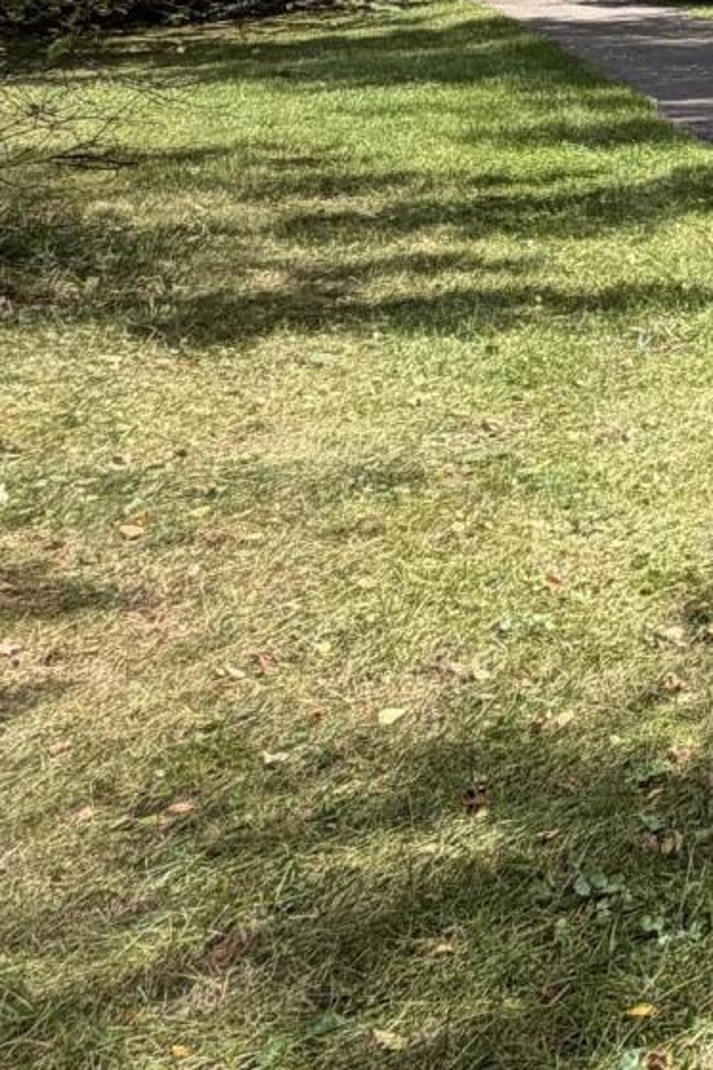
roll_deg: -1.8
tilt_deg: -0.3
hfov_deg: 19.0
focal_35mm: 52
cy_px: -44
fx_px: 1546
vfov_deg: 34.2
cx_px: 1327
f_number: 2.2
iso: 50
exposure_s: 1/502
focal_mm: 2.22
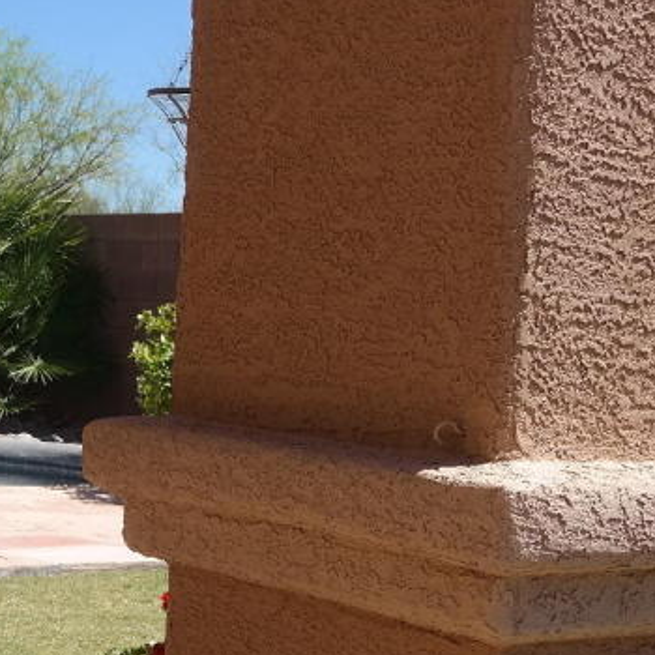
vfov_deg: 20.6
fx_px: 1798
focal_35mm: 84
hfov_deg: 18.0
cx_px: -382
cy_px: 322
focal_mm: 20
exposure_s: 1/320
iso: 100
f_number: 6.3
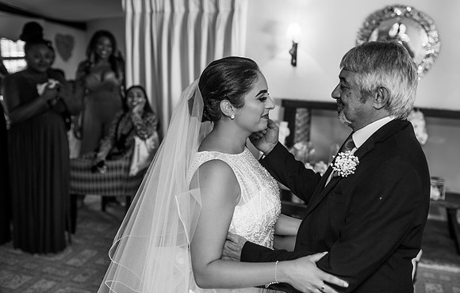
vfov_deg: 33.5
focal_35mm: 39
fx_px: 487
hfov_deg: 50.5
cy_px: 126
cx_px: 251
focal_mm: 35
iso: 125
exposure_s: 1/100
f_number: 2.5
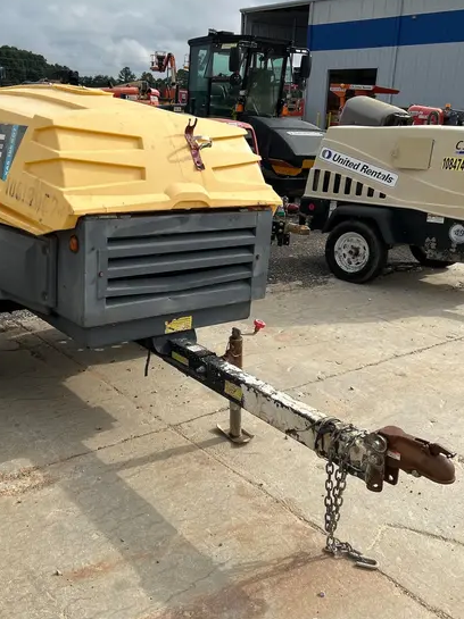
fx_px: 626
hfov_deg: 40.2
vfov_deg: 52.6
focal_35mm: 35
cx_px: 160
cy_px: 291
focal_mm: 5.7
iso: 50
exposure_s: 1/4444
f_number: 1.5
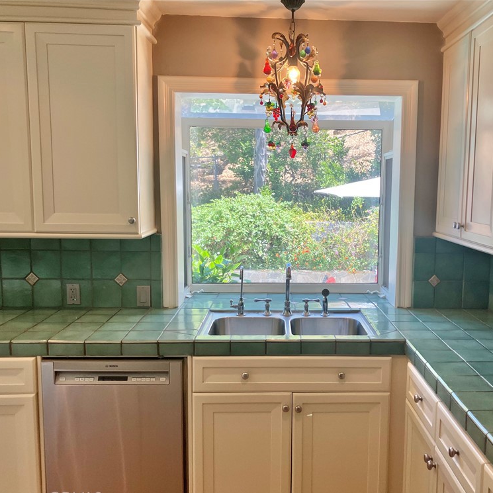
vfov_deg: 48.4
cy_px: 253
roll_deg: -0.5
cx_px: 304
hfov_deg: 48.1
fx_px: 548
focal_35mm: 34
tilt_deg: -6.8
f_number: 1.8
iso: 50
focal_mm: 3.99
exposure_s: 1/120
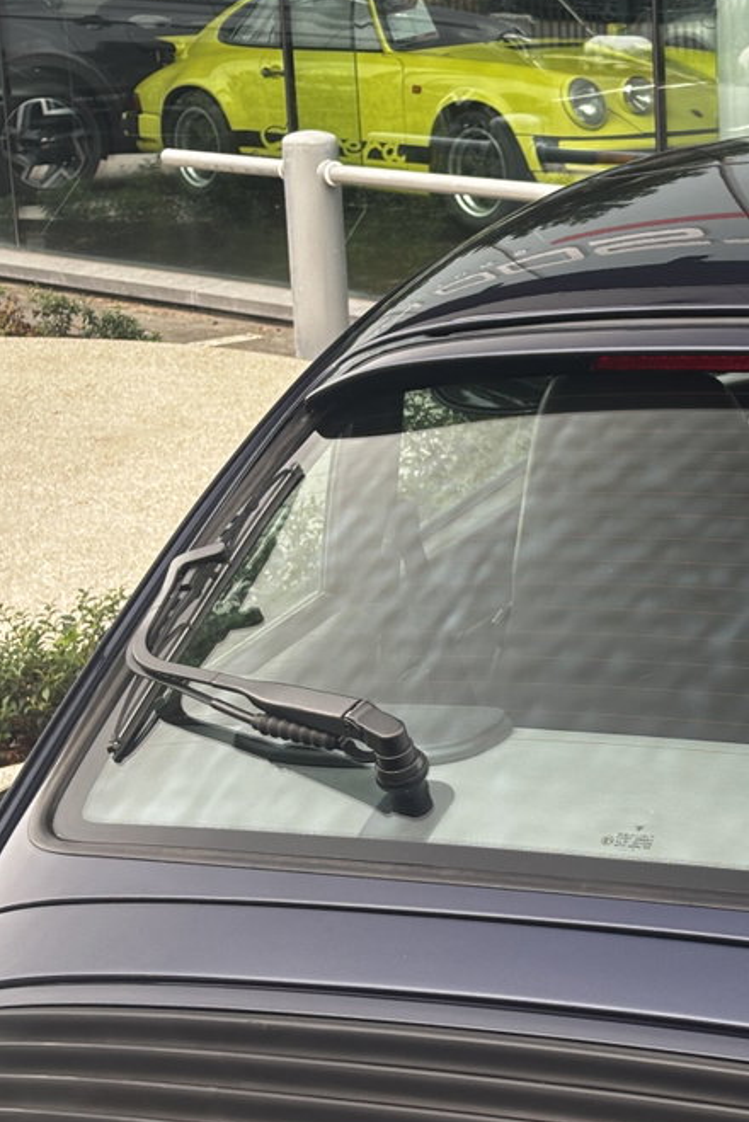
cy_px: 574
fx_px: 2619
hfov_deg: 16.0
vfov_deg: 24.2
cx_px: 749
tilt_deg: -13.5
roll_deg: +1.4
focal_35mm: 84
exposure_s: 1/201
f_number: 1.6
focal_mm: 5.96
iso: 32
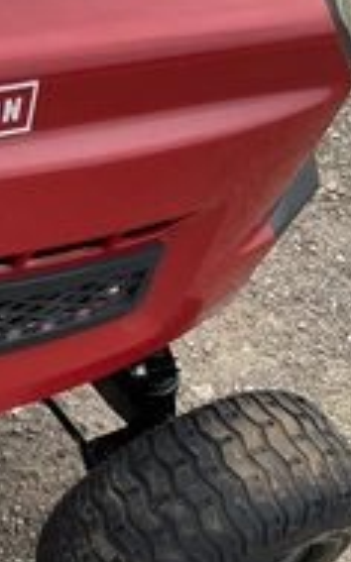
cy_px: 167
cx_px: -36
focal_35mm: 65
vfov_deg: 31.2
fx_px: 996
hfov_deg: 19.2
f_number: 1.8
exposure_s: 1/650
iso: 25
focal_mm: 3
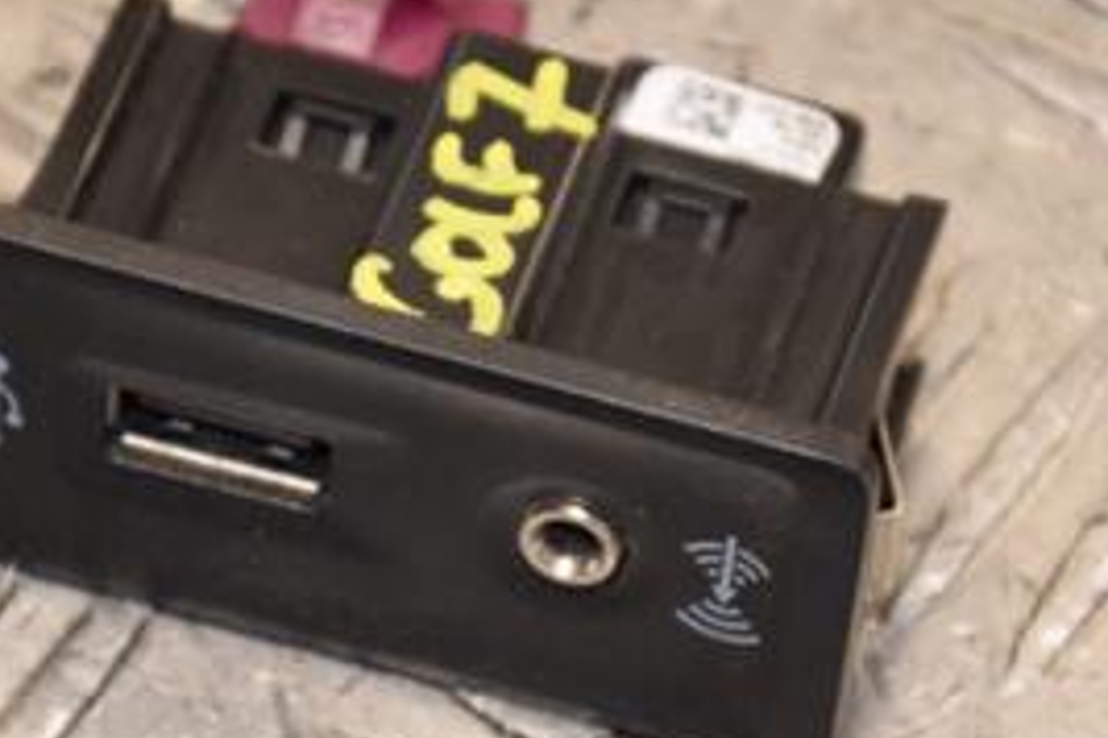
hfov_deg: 5.8
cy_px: 464
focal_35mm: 354
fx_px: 10898
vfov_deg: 3.9
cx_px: 361
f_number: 7.1
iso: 800
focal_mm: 105
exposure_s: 1/200
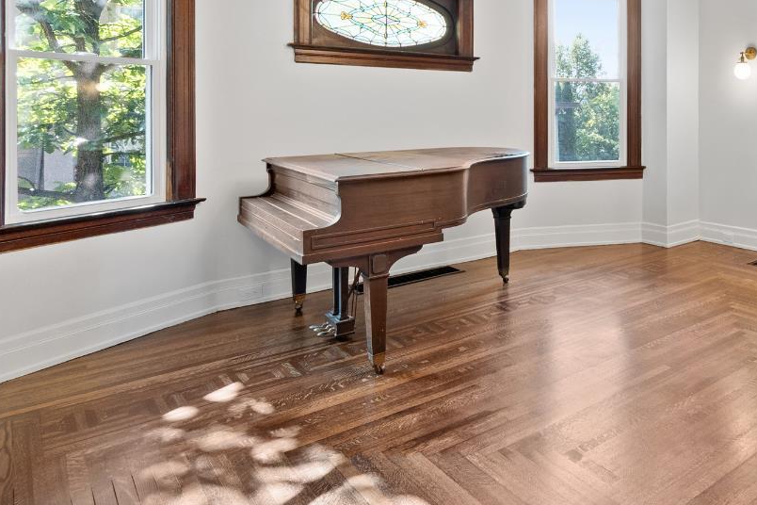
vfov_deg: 44.4
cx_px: 670
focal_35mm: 28
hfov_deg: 57.1
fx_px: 589
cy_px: 109
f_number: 6.3
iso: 250
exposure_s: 1/5
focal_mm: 10
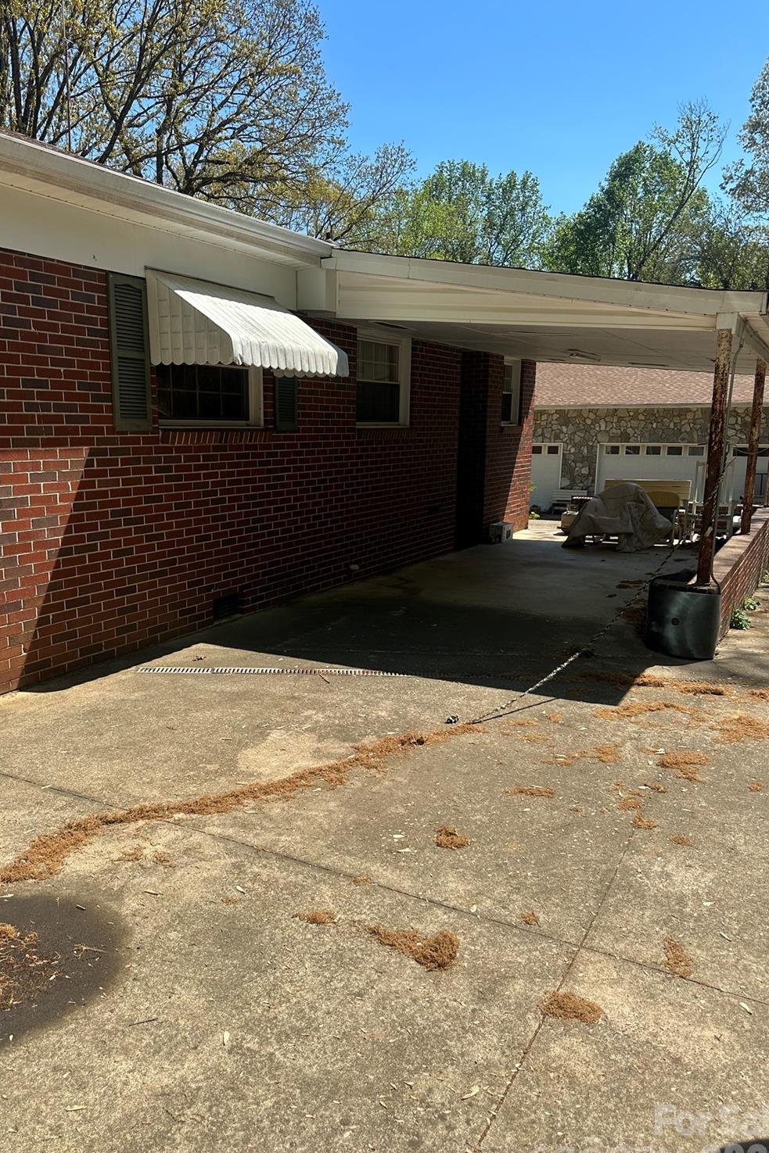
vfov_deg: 69.4
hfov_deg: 49.5
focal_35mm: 26
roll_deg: -0.7
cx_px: 344
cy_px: 591
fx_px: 833
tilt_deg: -9.0
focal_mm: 6.86
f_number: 1.78
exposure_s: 1/3472
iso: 80
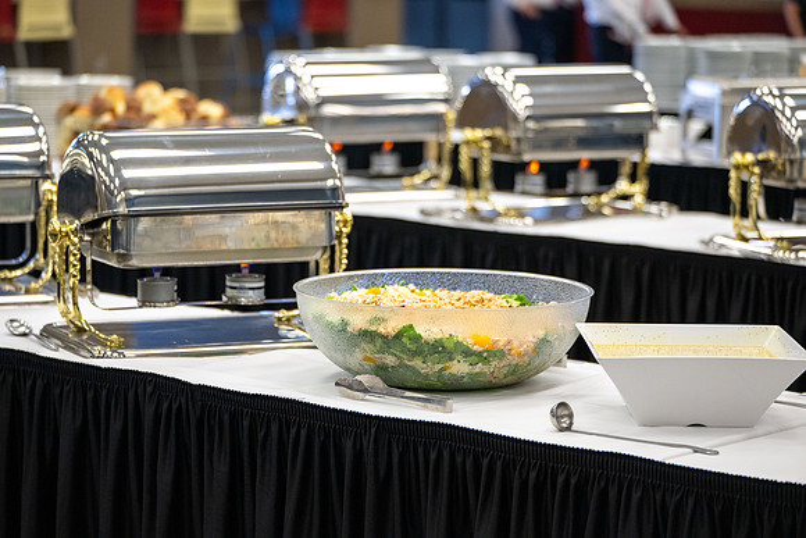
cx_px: 403
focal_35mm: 115
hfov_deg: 17.8
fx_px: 2575
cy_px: 269
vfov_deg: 11.9
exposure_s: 1/250
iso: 2000
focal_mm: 115
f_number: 2.8
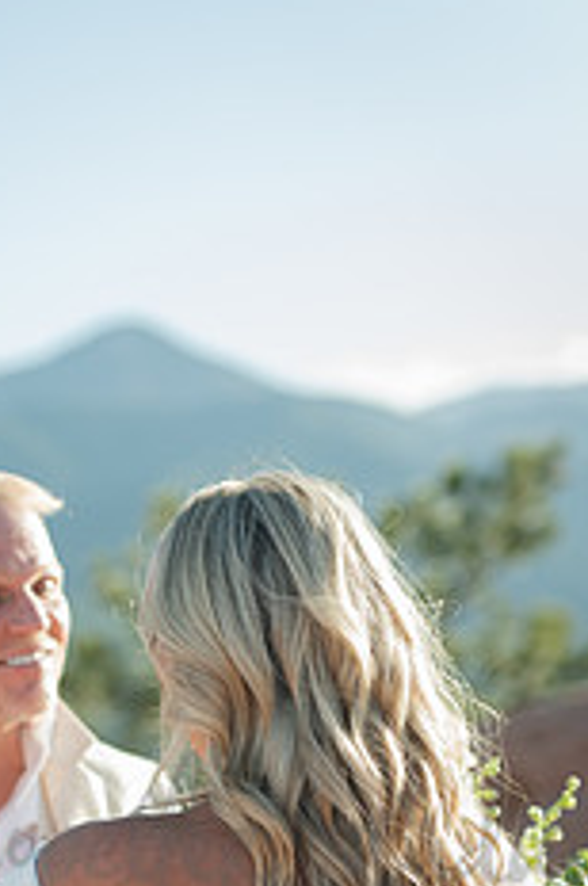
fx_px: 2383
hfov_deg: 14.0
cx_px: 90
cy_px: 836
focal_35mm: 97
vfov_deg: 20.5
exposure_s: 1/1000
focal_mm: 50
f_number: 2
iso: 100
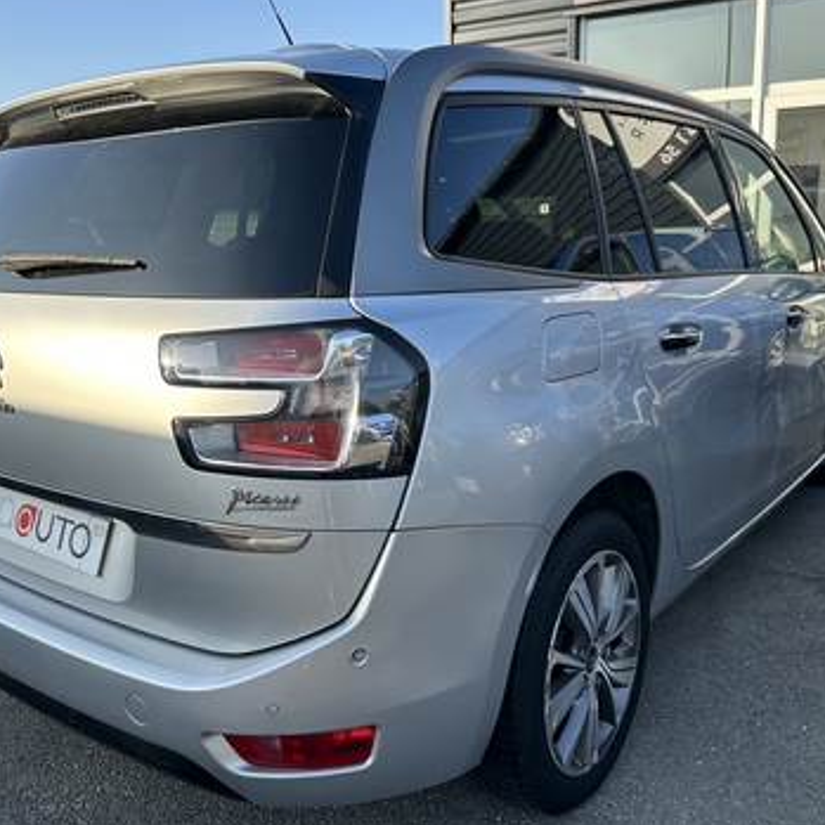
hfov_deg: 52.5
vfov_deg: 52.5
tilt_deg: -11.3
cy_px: 384
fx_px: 836
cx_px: 388
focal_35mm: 31
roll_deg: +1.4
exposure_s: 1/1256
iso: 80
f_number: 1.78
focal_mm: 6.86
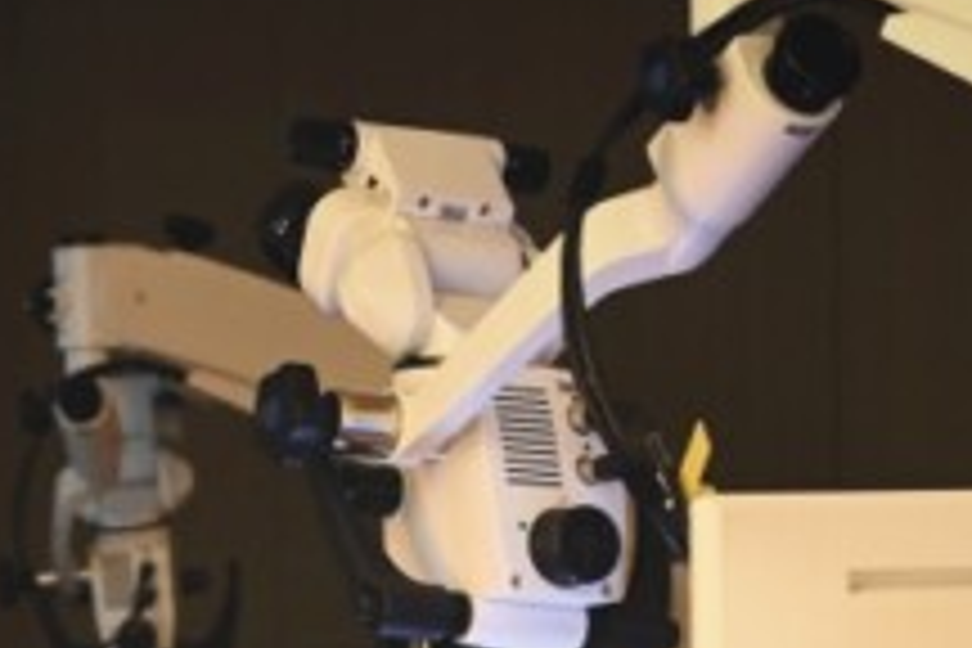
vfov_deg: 6.2
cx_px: 158
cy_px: 770
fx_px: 5994
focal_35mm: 222
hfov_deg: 9.2
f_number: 5.6
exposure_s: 1/60
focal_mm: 40
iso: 3200
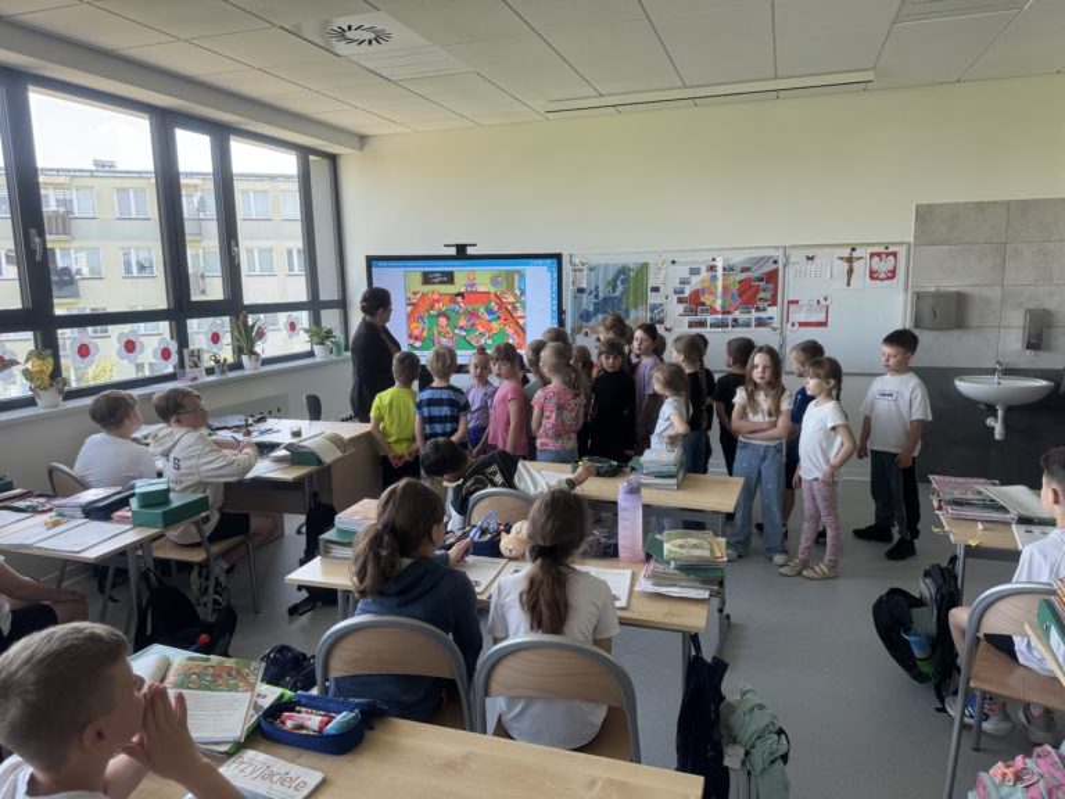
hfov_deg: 71.6
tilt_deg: -8.3
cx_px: 532
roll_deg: +1.9
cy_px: 400
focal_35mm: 24
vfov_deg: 56.8
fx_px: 738
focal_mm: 6.76
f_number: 1.78
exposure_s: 1/121
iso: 80
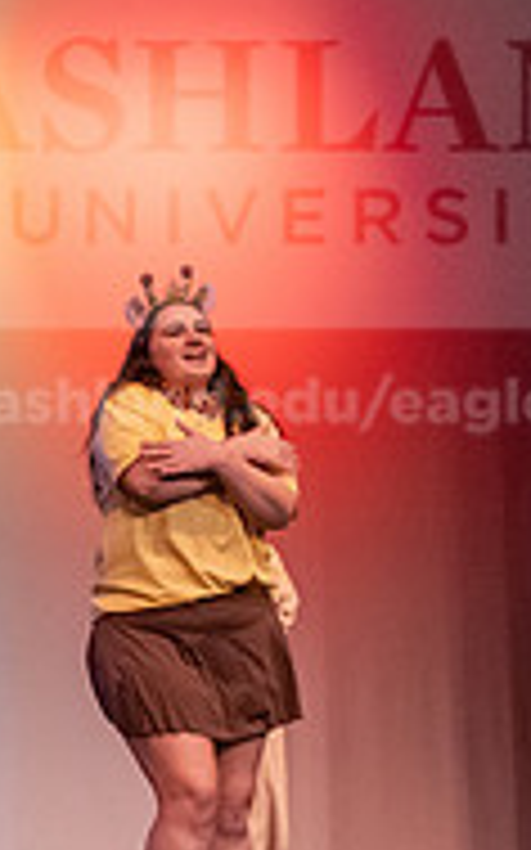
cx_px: -387
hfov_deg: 12.1
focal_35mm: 100
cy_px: 497
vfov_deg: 20.8
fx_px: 2317
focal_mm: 32
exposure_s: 1/250
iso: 4000
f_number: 3.5
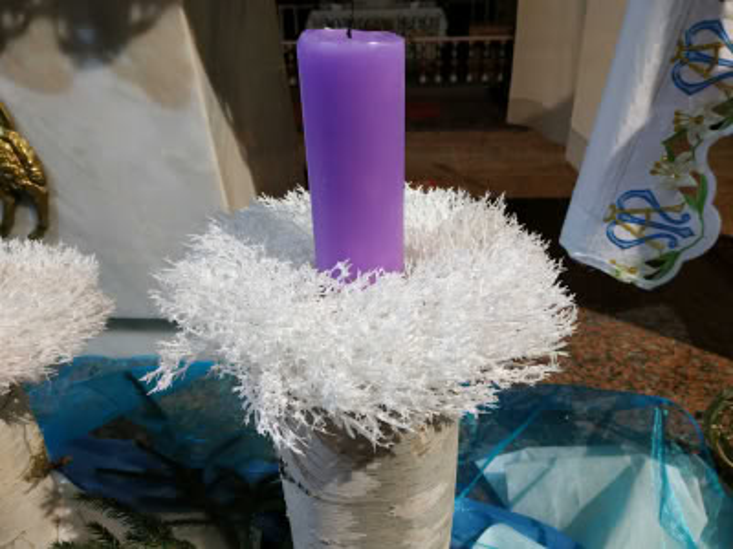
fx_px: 508
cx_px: 366
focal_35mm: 24
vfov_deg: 56.8
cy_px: 274
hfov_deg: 71.6
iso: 320
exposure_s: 1/25
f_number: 1.9
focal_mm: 3.94
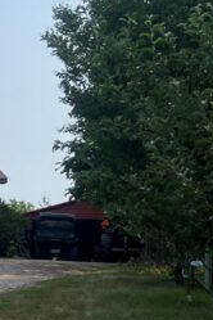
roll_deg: -0.7
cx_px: -321
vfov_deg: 17.6
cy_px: 139
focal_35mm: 116
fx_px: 1029
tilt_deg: +8.2
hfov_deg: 10.1
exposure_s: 1/5076
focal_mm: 5.7
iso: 50
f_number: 1.5
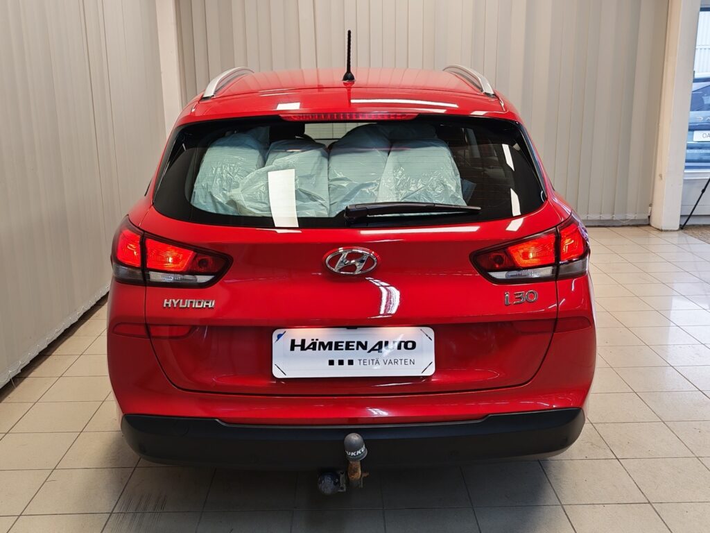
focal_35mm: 36
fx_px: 738
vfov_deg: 39.7
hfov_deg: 51.4
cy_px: 266
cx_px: 355
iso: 64
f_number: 1.6
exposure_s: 1/81
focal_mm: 5.4
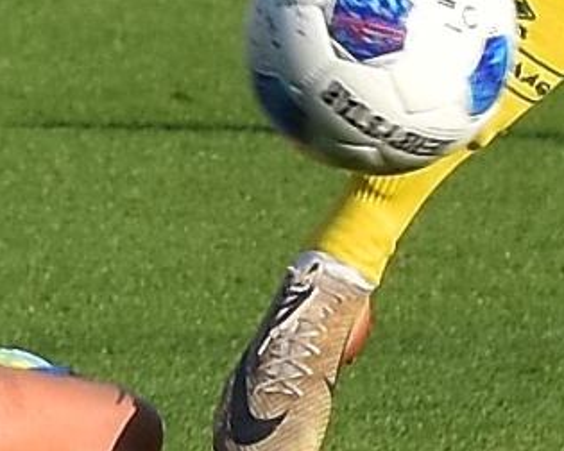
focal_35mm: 814
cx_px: 757
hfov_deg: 2.4
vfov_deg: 1.9
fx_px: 13585
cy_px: -292
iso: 180
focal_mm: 95
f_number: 4
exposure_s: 1/1000
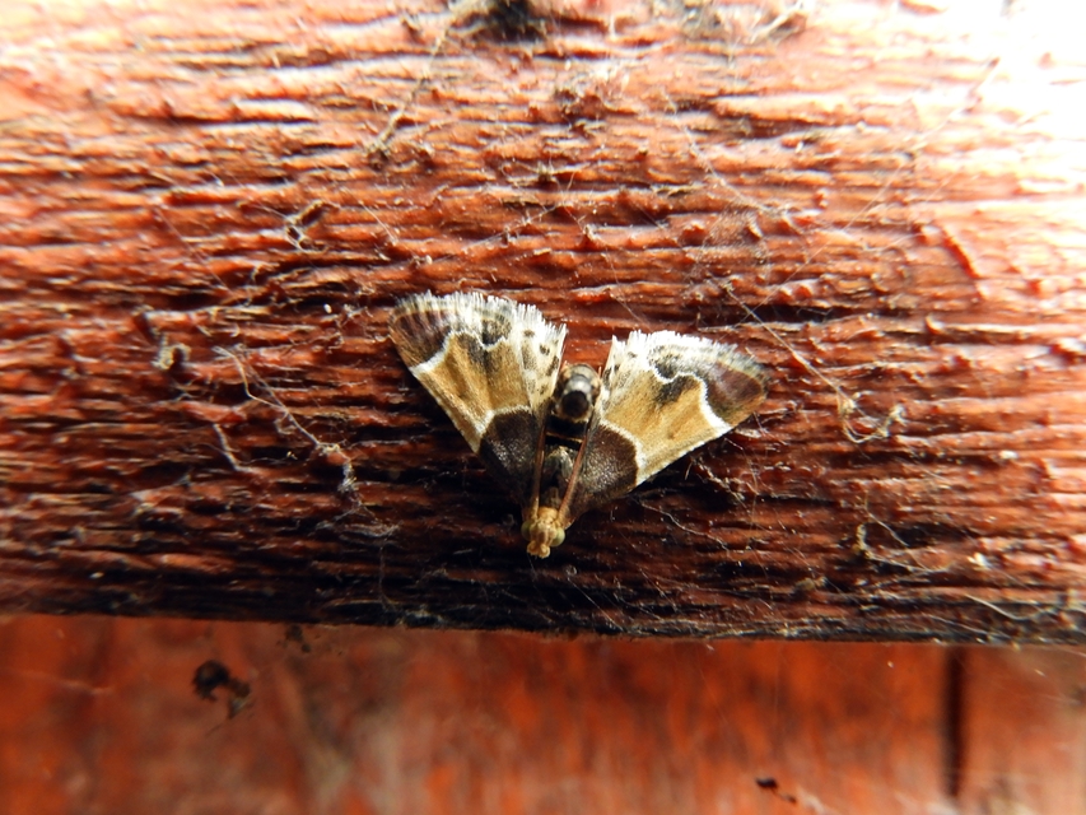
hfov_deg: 60.0
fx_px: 941
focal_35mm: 30
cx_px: 543
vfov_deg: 46.8
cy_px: 408
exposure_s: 1/30
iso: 360
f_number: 3.5
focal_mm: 5.4
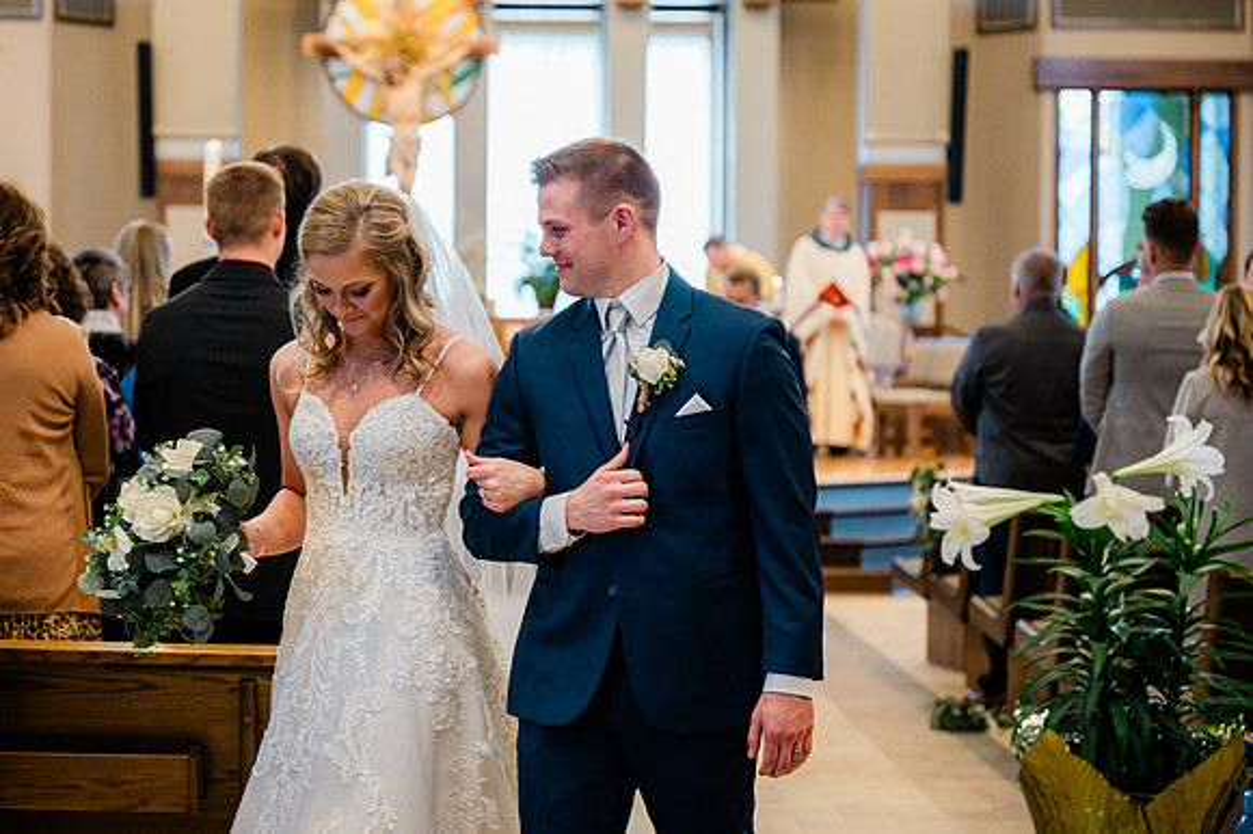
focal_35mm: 81
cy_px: 417
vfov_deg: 16.9
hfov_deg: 25.1
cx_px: 559
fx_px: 2812
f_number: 2.8
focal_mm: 70
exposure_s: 1/250
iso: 1000
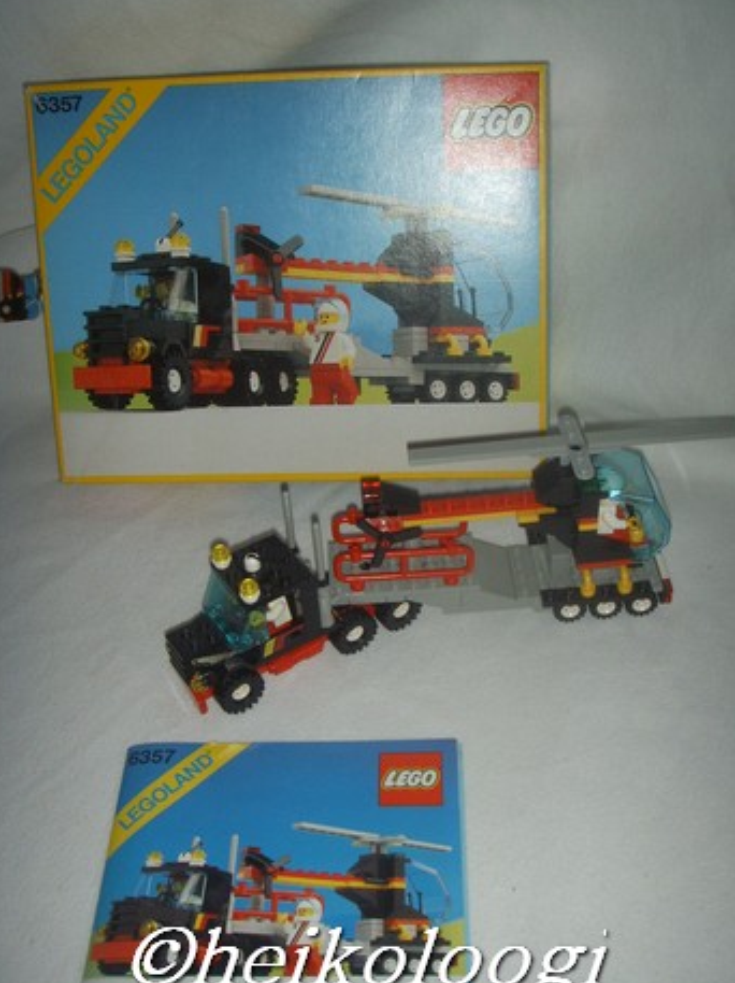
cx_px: 372
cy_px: 499
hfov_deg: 35.1
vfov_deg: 45.8
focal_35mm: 41
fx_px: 1162
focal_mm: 6.6
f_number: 3.5
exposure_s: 1/45
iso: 100
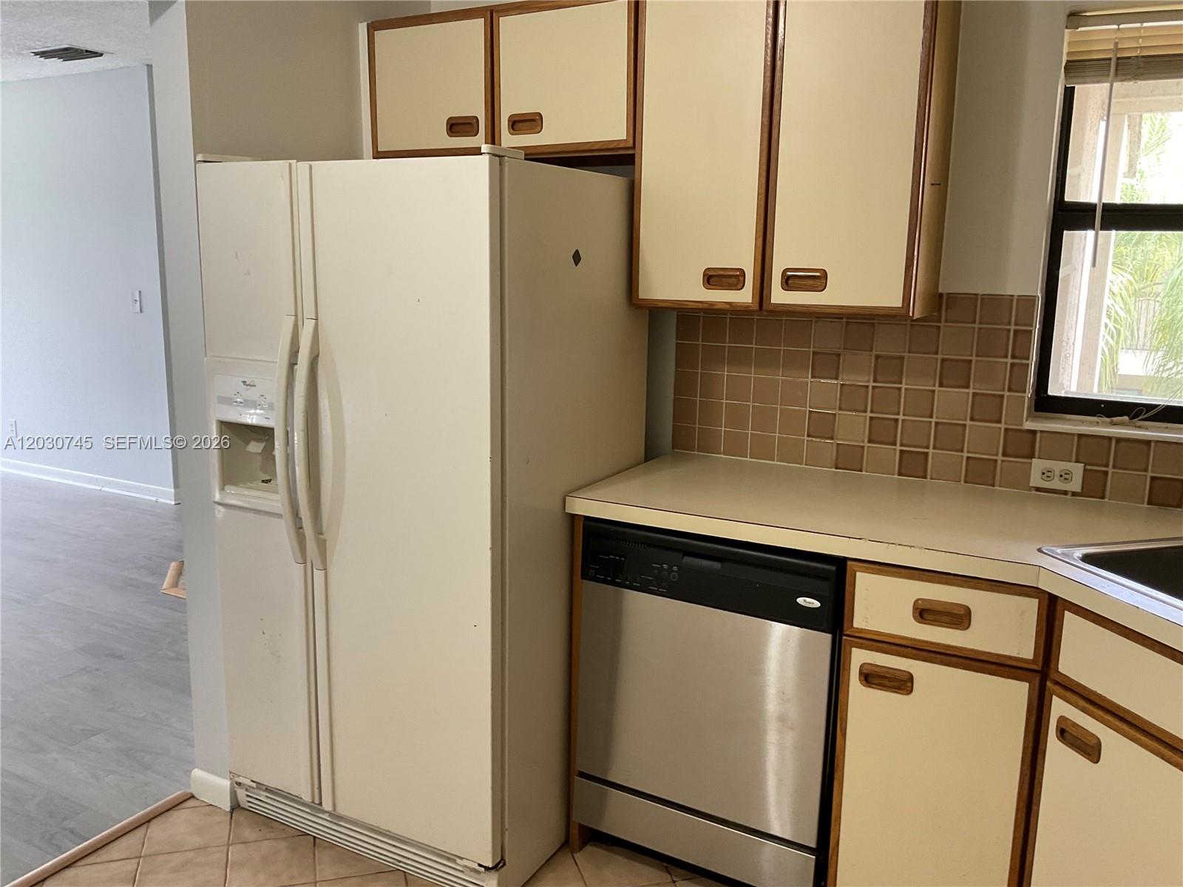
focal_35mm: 29
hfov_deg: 61.7
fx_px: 991
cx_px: 592
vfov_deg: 48.2
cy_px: 444
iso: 64
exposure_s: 1/60
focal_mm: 3
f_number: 1.8
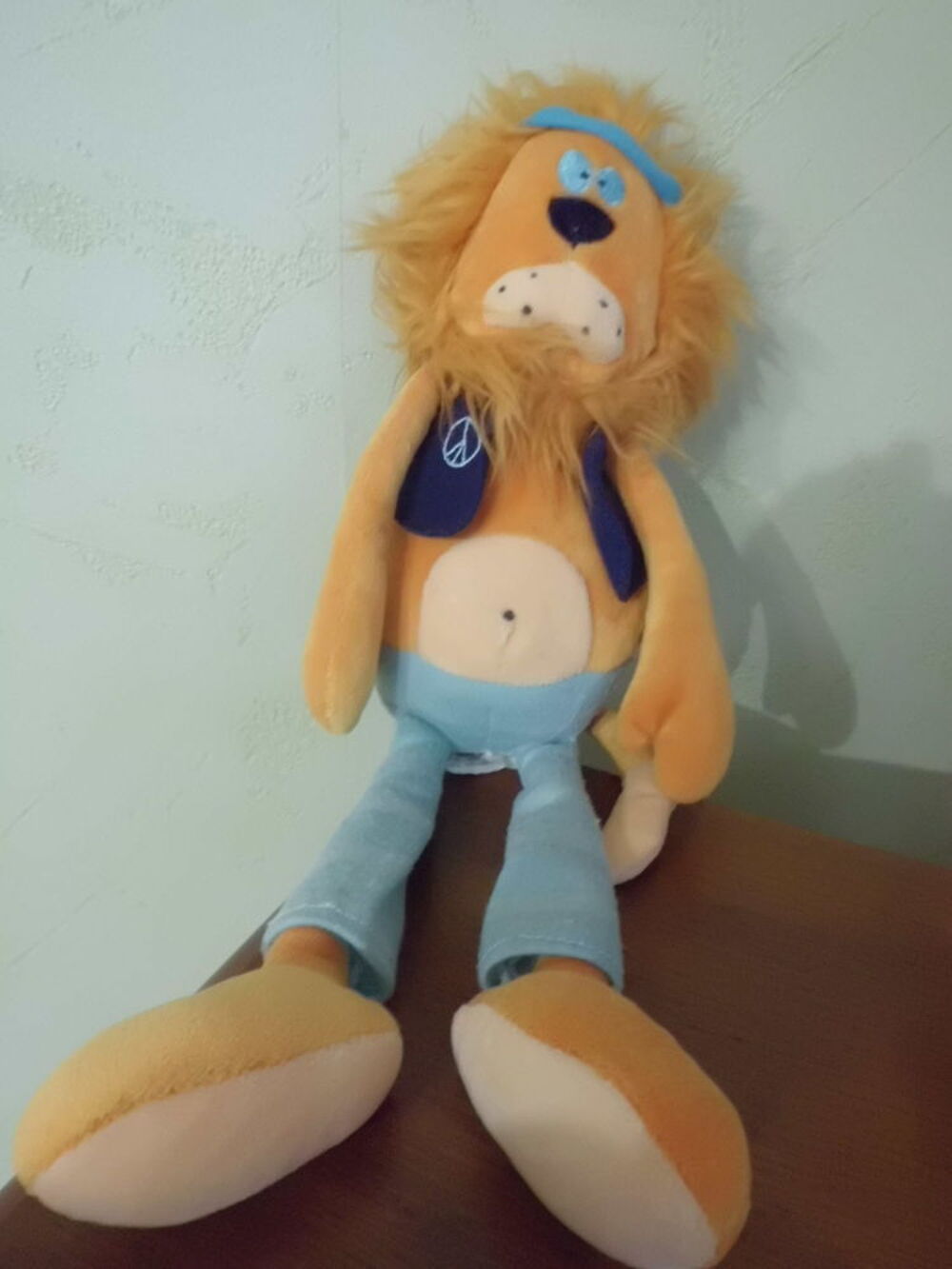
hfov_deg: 53.1
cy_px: 634
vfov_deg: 67.3
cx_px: 476
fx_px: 953
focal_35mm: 26
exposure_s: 1/10
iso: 800
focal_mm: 4.6
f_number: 3.2
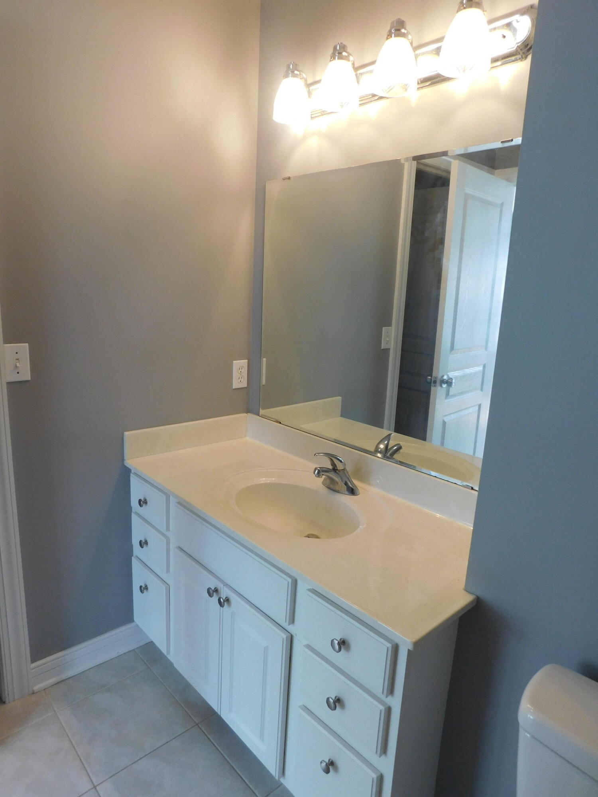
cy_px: 398
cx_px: 299
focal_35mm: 23
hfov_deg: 58.9
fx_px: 530
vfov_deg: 73.9
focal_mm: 4
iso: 140
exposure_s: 1/30
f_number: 3
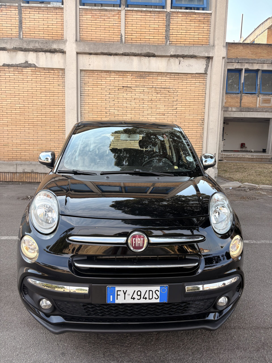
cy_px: 182
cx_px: 136
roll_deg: -1.7
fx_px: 272
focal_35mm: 26
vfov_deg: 67.3
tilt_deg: -8.4
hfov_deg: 53.1
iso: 64
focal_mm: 5.96
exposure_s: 1/485
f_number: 1.6
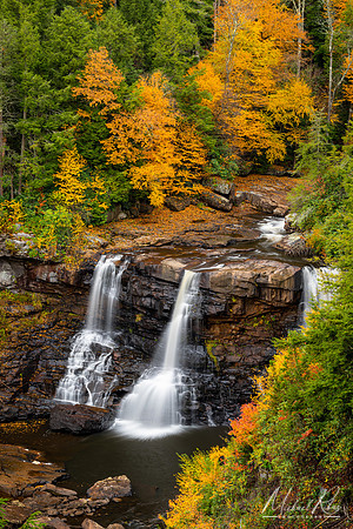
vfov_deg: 20.0
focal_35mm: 102
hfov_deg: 13.4
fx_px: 1500
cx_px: 176
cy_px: 264
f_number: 13
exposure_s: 2
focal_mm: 102
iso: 64
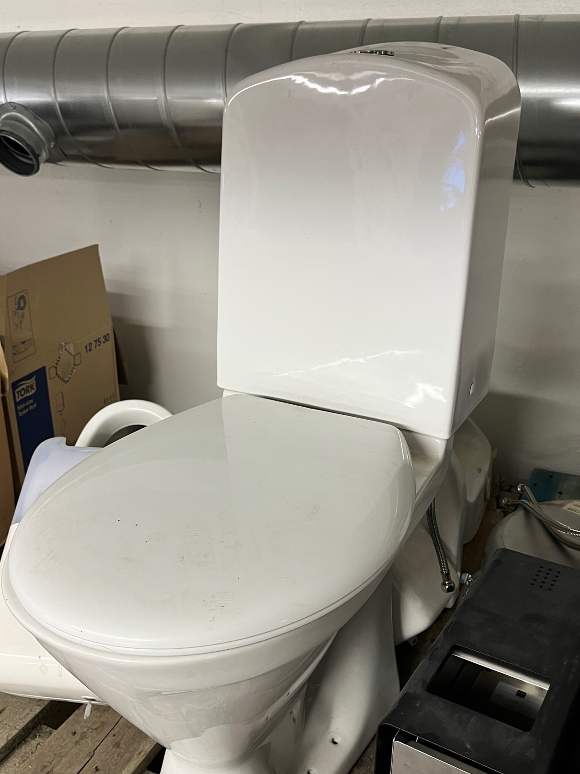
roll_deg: +0.3
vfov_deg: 55.1
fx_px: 737
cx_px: 288
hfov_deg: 42.9
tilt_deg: -25.5
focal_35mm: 33
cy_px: 446
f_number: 1.6
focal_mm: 5.1
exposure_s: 1/50
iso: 80
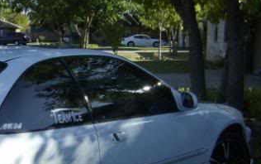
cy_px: 128
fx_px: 548
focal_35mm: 77
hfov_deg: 25.4
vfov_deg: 16.9
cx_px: -1
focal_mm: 6
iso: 100
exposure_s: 1/393
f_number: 4.7
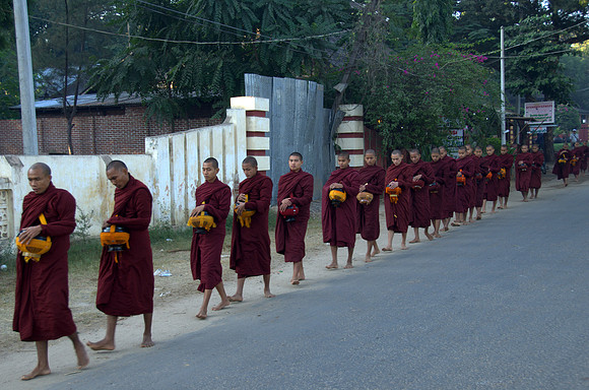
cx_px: 294
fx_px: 882
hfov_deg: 36.9
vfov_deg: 24.9
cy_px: 195
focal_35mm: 54
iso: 200
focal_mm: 36
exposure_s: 1/80
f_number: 4.2
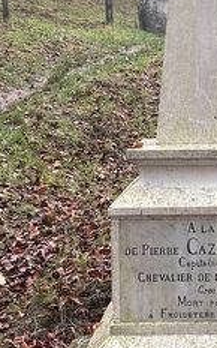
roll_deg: +0.6
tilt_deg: -0.9
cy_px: 186
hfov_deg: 13.7
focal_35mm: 95
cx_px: 190
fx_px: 899
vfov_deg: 21.9
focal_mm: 5.7
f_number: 1.5
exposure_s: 1/121
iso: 80
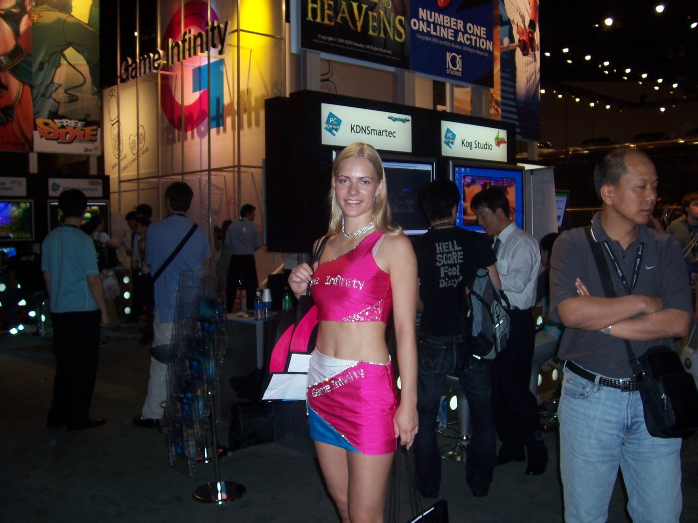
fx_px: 686
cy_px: 262
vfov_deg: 41.8
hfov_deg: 54.0
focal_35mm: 34
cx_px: 349
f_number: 2.7
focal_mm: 5.6
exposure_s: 1/60
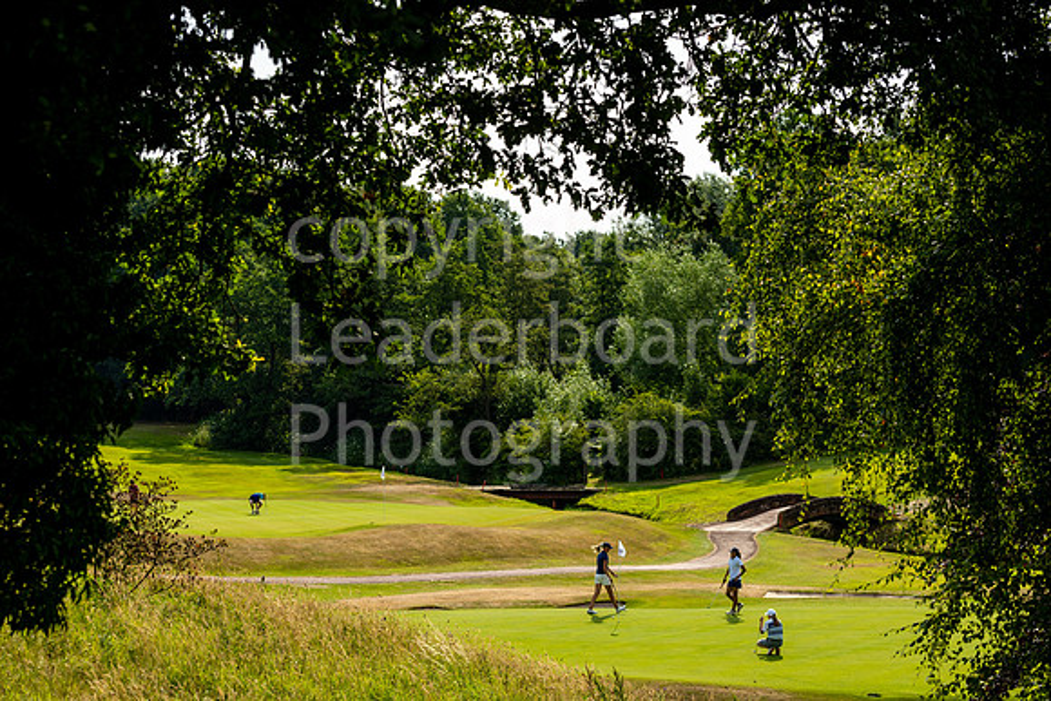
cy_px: 350
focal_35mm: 86
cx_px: 526
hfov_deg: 23.6
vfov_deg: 15.9
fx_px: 2511
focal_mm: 86
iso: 125
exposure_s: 1/1250
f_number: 5.6
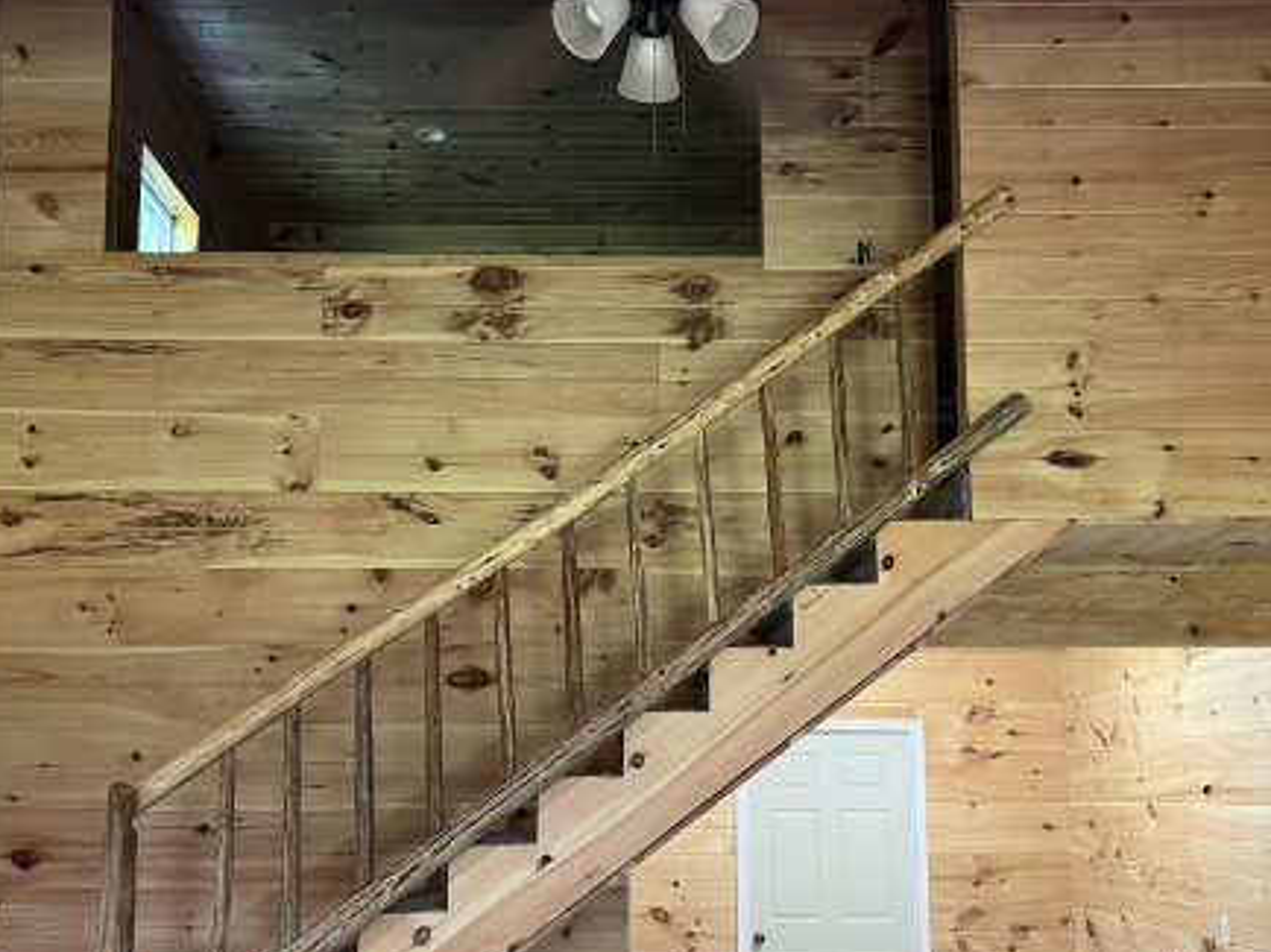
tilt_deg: +9.4
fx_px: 1468
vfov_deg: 35.7
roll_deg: -0.1
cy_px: 603
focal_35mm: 40
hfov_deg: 46.8
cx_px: 660
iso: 250
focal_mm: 5.1
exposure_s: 1/60
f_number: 1.6
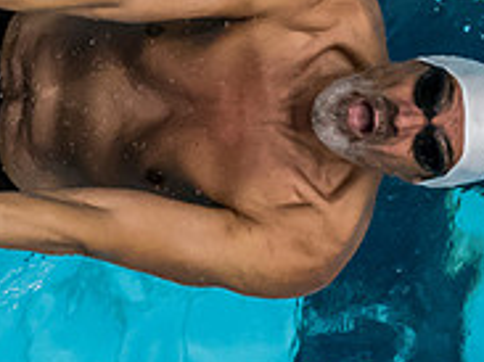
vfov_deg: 1.1
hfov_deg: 1.5
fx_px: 18556
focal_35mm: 1328
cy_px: 95
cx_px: -37
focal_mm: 150
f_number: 2.8
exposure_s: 1/1000
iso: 2500
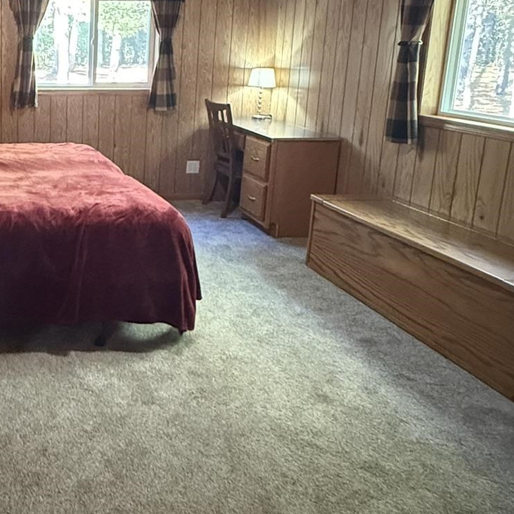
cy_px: 139
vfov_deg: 47.0
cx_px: 1
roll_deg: -0.6
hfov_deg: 42.0
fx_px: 571
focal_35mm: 34
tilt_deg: -7.3
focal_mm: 2.22
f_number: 2.2
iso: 1000
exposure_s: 1/60
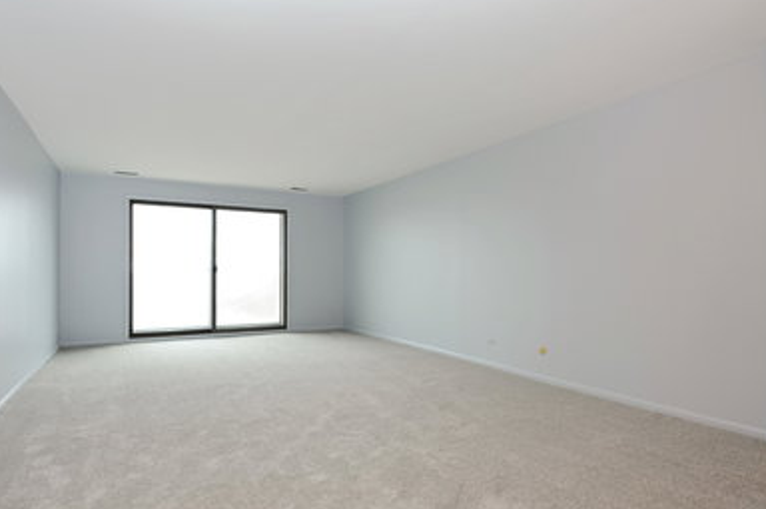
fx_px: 425
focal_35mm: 20
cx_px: 343
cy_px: 256
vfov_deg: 61.8
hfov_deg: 83.8
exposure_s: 1/13
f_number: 8
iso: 200
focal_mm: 16
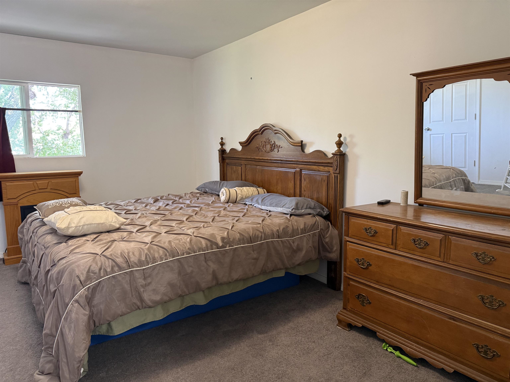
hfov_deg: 71.6
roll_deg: +0.3
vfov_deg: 56.8
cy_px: 191
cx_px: 255
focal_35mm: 24
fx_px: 354
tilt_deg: -7.2
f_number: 1.78
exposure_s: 1/60
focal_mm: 6.76
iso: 320
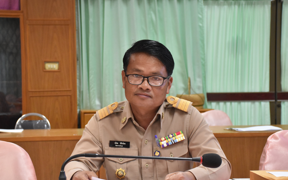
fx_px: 549
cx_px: 140
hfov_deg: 29.4
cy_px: 103
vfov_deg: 18.6
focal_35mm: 70
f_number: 5.6
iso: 3200
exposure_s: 1/160
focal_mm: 42
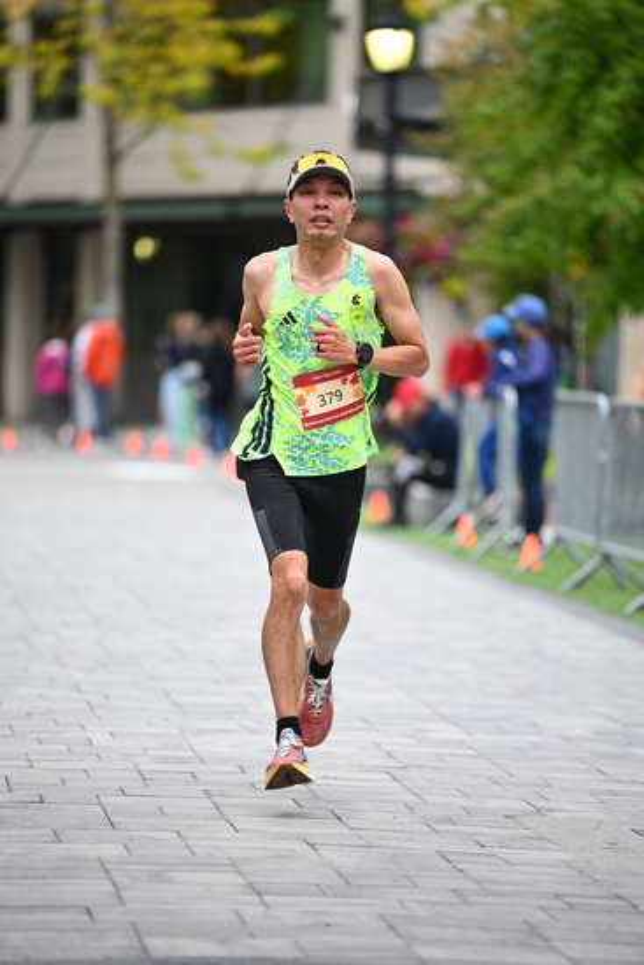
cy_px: 482
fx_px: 5363
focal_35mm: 200
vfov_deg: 10.3
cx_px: 322
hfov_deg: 6.9
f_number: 2.8
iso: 1600
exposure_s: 1/1250
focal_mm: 200
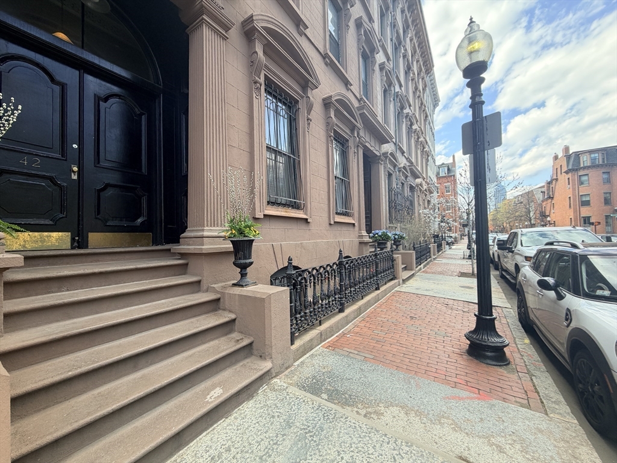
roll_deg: +2.2
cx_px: 308
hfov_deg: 102.1
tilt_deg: +1.6
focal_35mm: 14
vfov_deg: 85.7
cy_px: 232
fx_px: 250
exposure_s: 1/228
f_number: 2.2
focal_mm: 2.22
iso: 40
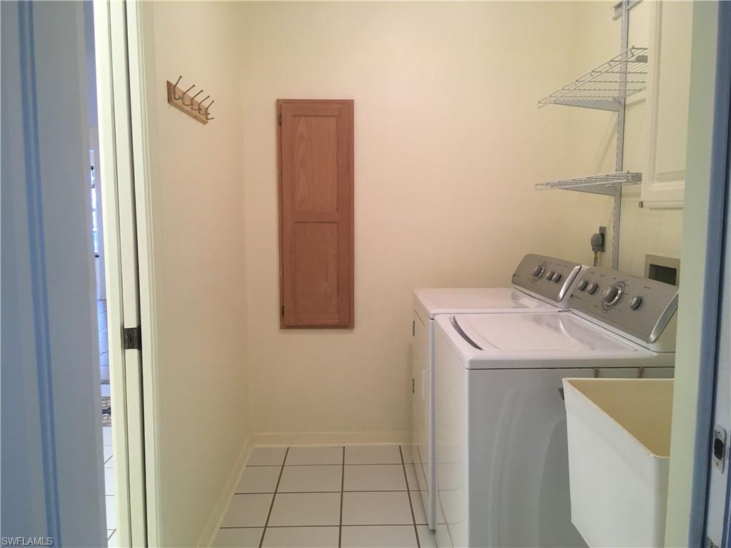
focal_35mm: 29
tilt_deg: -4.6
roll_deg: -1.4
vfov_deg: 48.2
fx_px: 612
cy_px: 274
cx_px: 366
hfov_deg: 61.7
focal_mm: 4.15
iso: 64
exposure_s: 1/30
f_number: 2.2
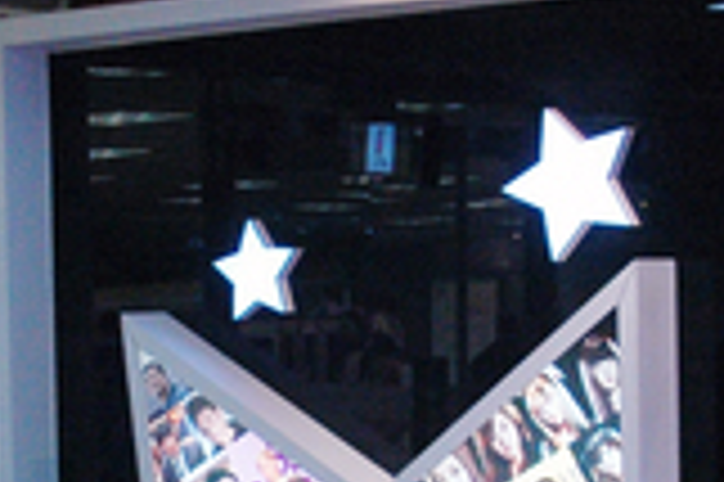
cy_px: 520
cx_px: 205
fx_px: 2351
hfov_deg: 17.4
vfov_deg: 11.5
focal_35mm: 117
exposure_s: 1/100
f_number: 5
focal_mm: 18
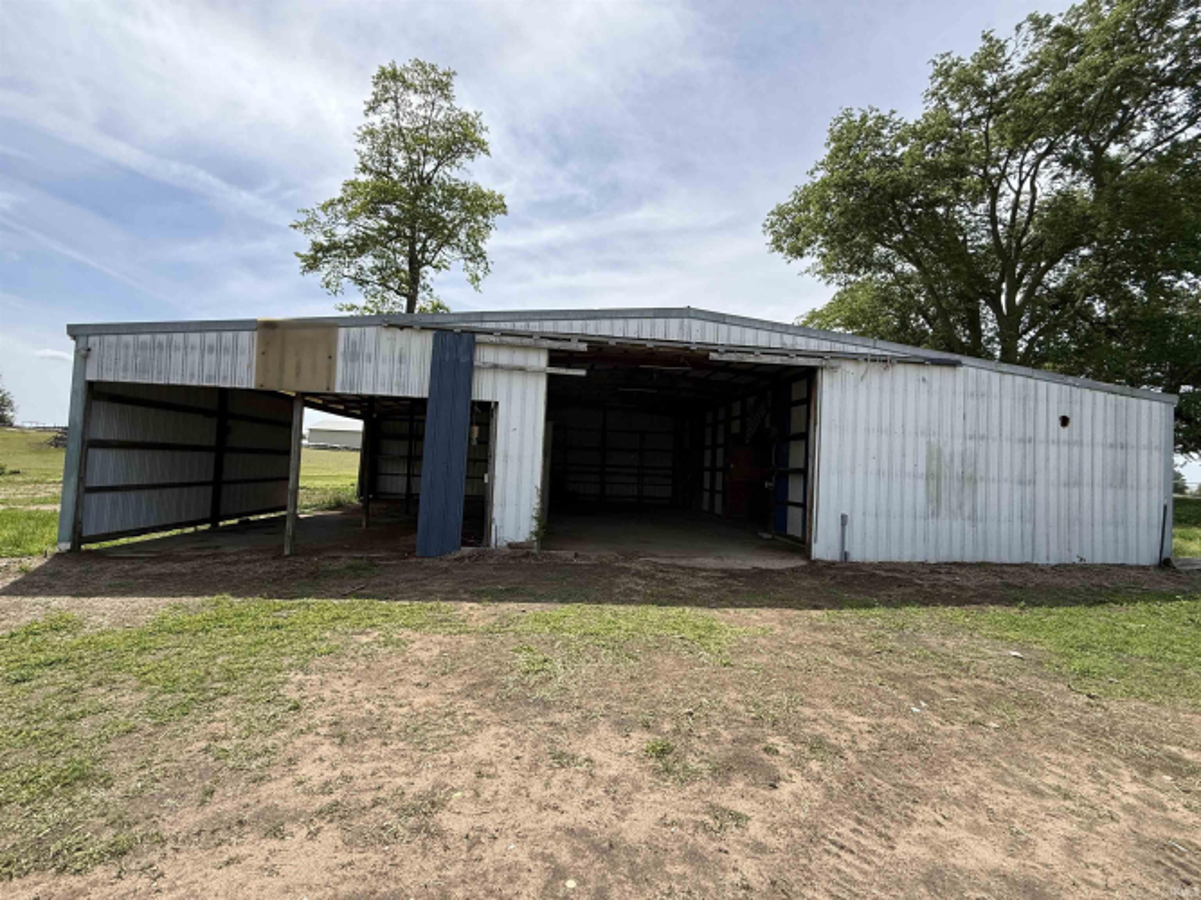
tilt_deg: +2.2
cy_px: 450
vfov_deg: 85.7
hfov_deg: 102.1
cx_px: 600
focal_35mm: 14
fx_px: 486
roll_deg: -2.2
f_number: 2.2
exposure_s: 1/1656
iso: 64
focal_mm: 2.22
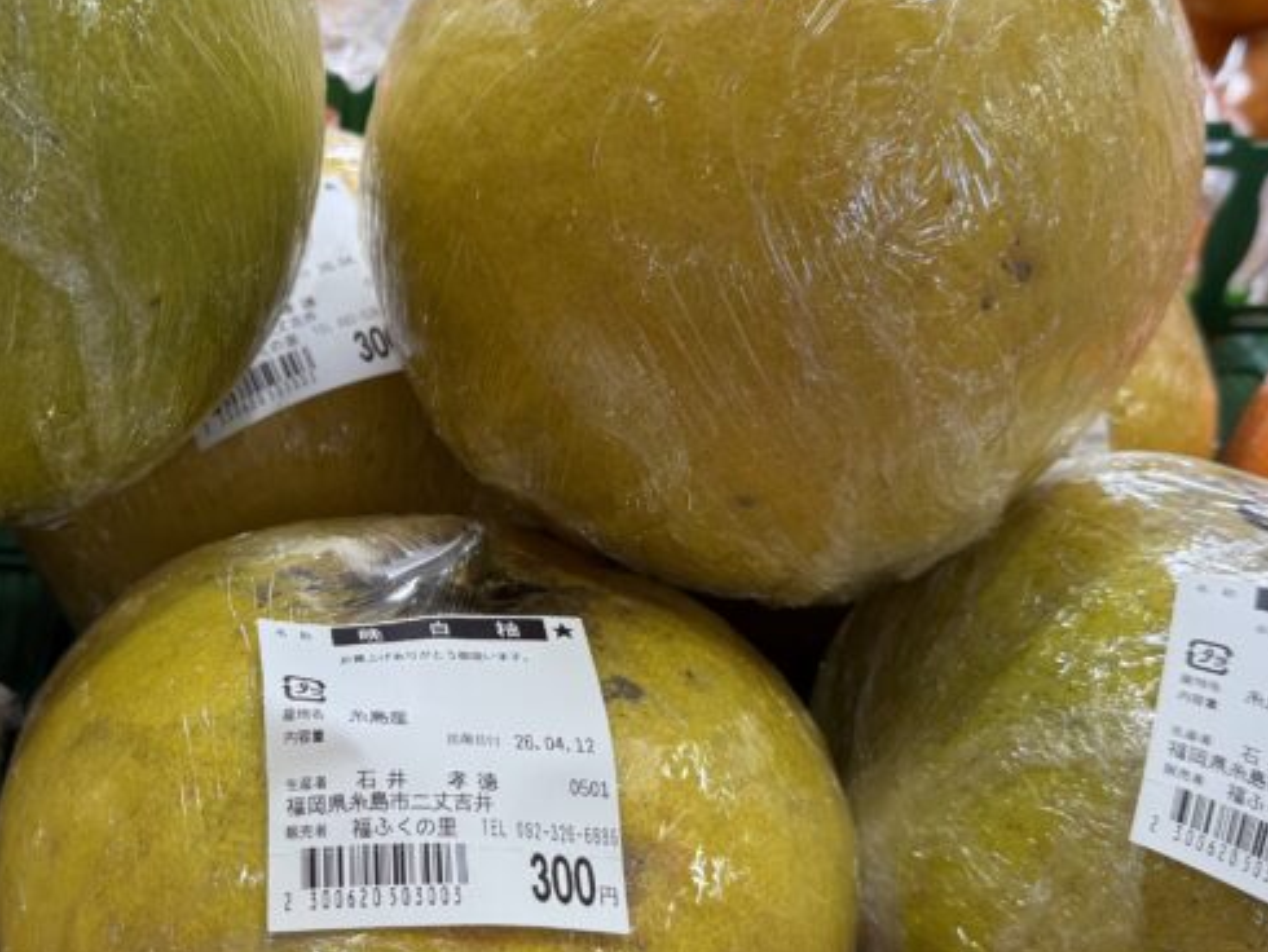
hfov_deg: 39.6
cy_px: 489
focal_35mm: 47
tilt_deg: -37.6
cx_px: 357
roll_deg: -1.5
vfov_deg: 30.9
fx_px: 1722
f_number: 1.78
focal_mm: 6.76
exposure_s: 1/120
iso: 80
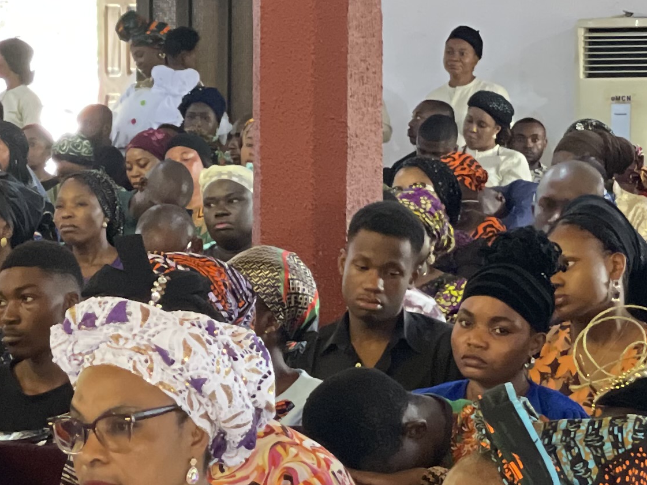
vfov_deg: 7.9
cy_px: 547
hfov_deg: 10.5
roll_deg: +1.5
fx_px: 3496
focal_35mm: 187
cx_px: 43
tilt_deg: -7.5
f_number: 2
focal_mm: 6
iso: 500
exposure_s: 1/36
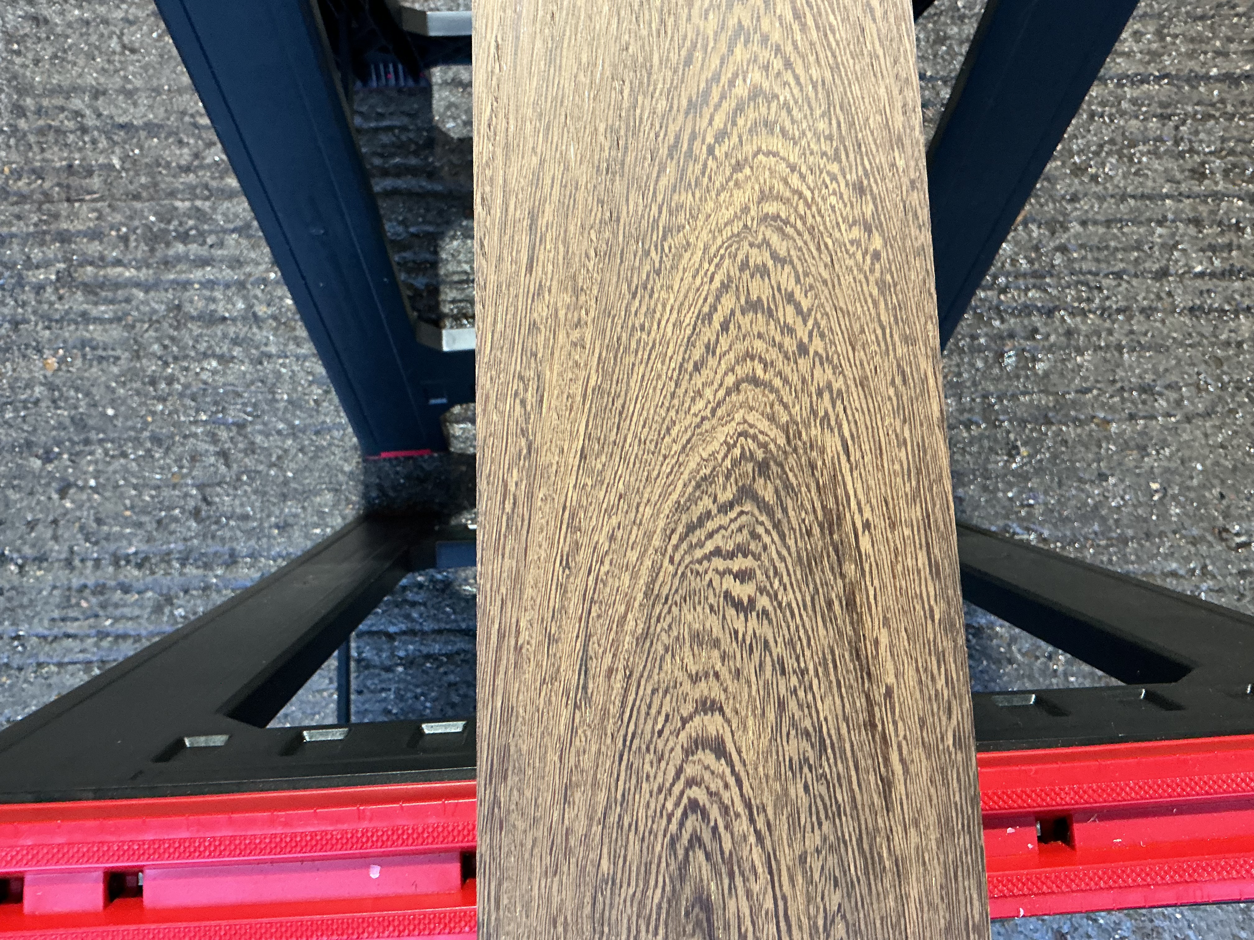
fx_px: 1051
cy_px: 470
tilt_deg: -79.6
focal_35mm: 29
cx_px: 627
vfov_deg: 48.2
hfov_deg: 61.7
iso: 200
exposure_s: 1/33
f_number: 1.8
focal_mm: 3
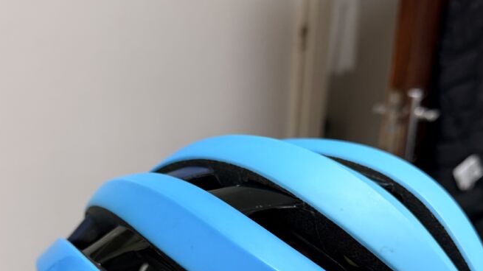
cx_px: 240
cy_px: 281
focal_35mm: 49
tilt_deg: -29.0
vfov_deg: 23.2
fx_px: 627
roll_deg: -1.5
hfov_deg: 42.1
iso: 320
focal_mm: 6.76
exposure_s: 1/50
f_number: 1.78
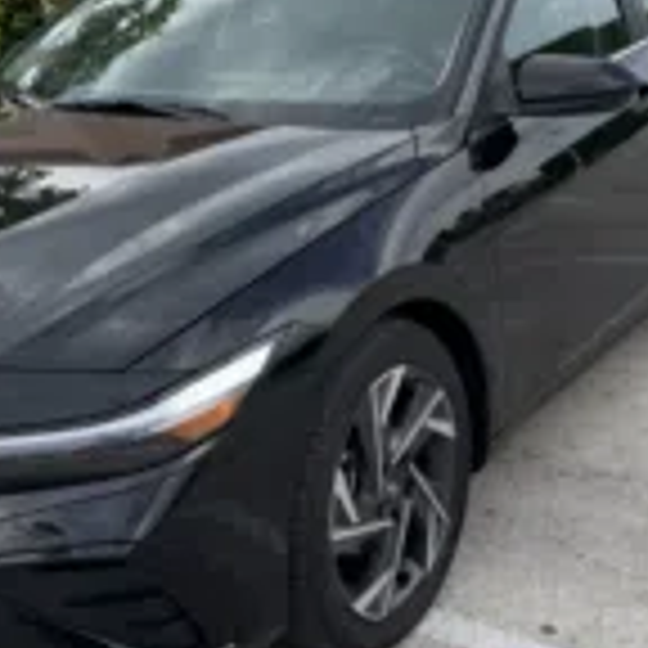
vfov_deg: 28.0
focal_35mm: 59
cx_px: 207
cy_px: 68
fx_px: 1250
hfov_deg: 28.8
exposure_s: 1/2232
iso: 80
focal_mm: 6.76
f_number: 1.78
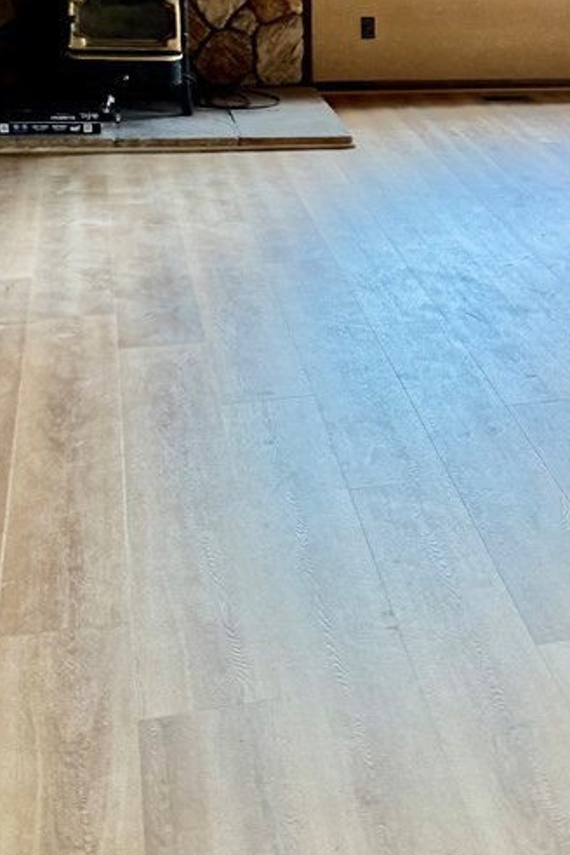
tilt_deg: -17.4
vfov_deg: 37.5
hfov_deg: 25.3
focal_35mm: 52
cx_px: 504
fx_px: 1235
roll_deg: -1.0
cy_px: 240
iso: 200
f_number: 1.78
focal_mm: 6.76
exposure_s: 1/62
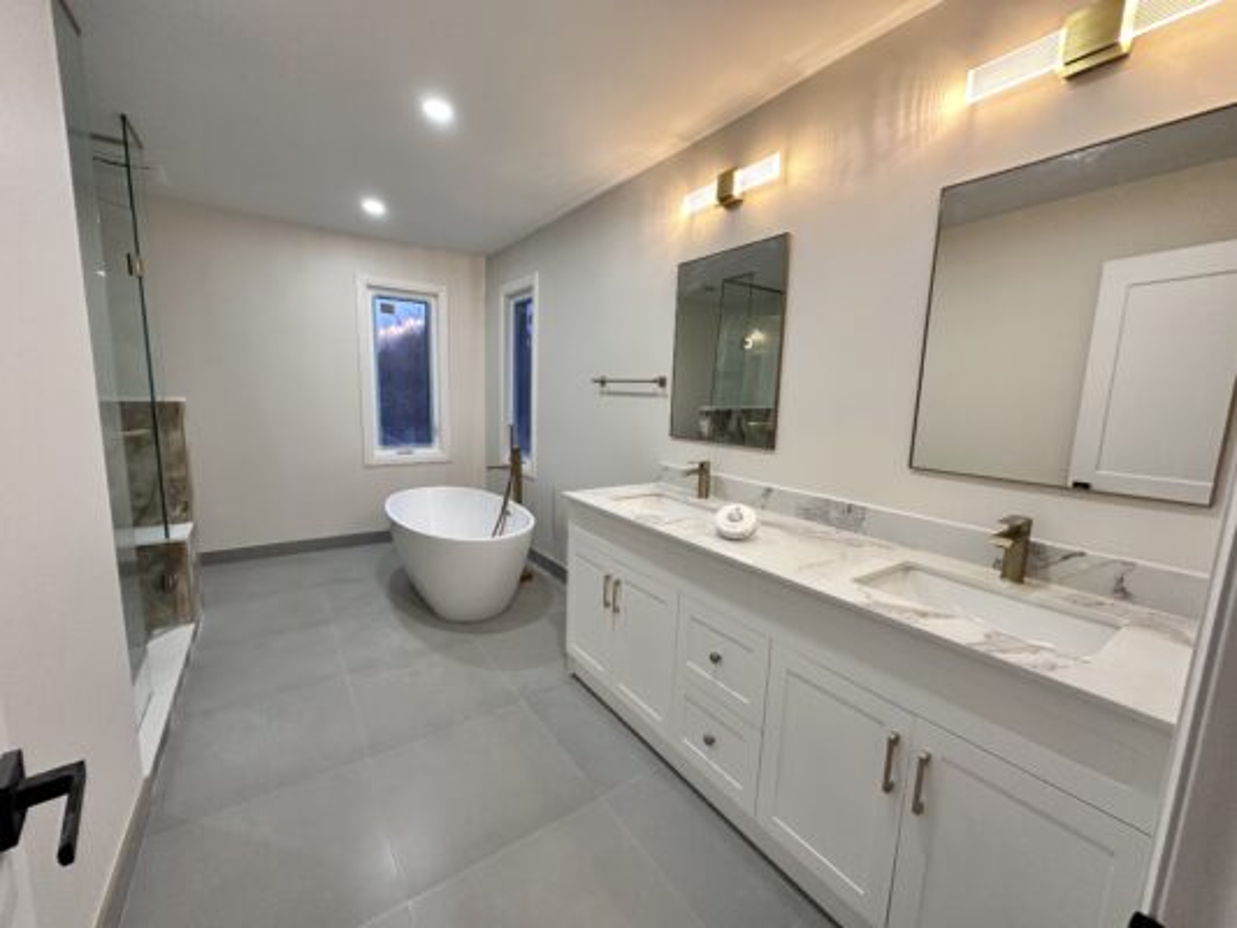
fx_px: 500
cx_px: 618
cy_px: 464
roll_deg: -1.9
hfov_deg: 102.1
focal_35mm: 14
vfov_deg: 85.7
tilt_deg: -6.9
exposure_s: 1/120
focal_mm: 2.22
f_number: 2.2
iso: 200
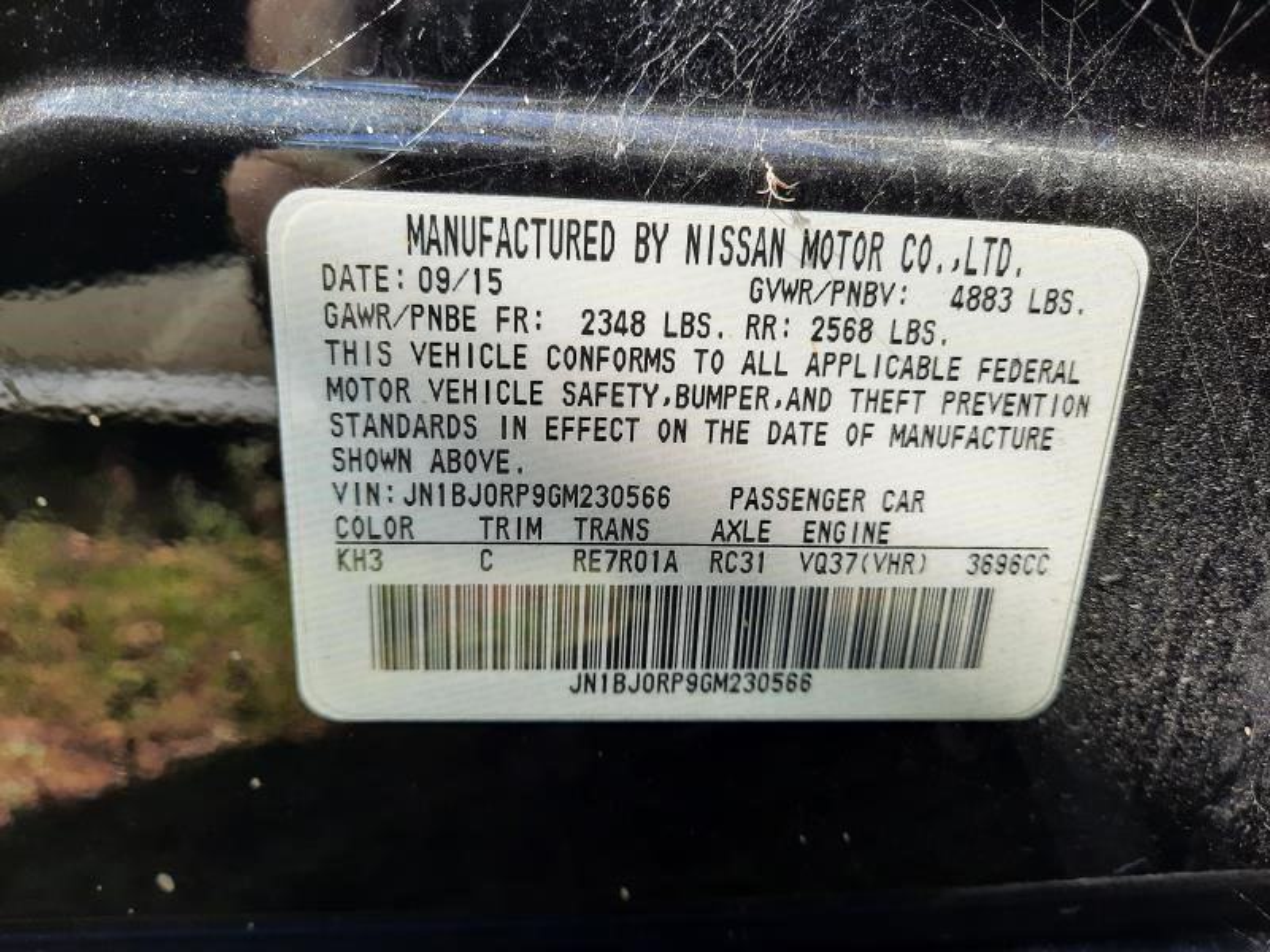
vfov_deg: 54.9
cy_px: 476
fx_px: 917
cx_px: 635
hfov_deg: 69.4
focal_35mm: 25
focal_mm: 4.6
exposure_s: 1/162
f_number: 2
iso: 32
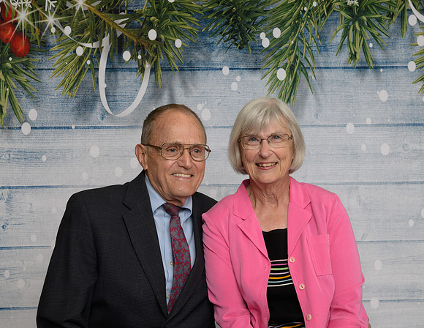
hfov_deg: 34.5
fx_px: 682
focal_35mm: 55
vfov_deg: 27.0
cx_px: 197
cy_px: 164
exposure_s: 1/125
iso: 400
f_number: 10
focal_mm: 50
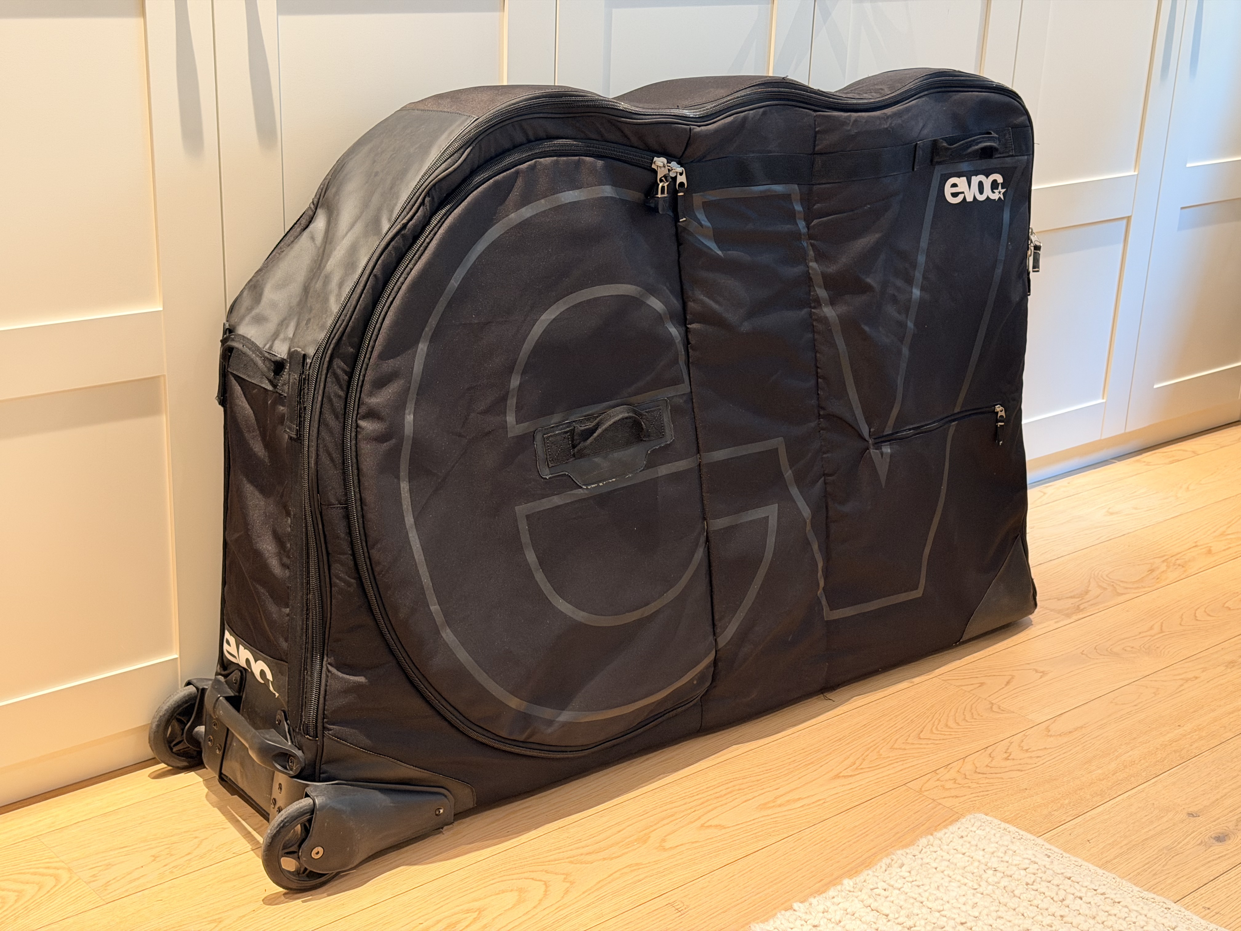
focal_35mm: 48
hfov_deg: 39.7
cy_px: 466
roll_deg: -2.8
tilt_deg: -20.2
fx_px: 1721
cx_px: 620
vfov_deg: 30.3
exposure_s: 1/33
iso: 320
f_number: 1.78
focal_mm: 6.76
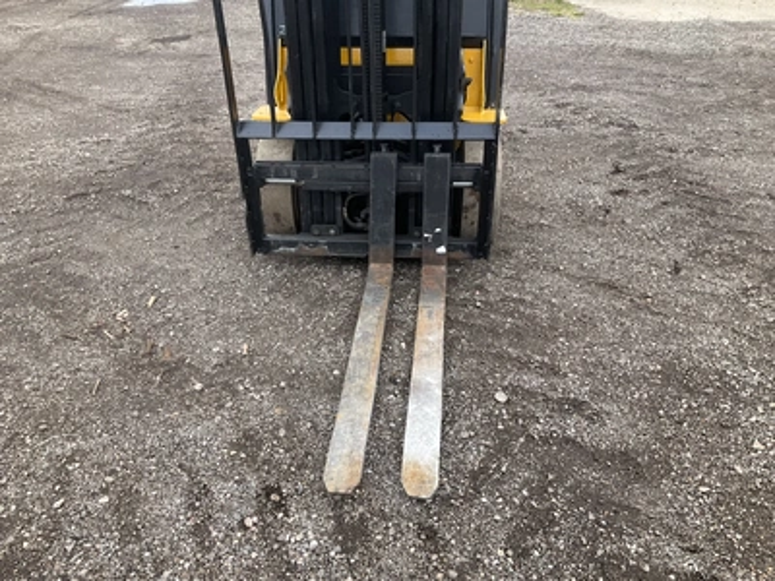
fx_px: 649
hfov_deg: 61.7
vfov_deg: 48.2
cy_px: 290
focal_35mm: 29
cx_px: 388
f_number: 1.8
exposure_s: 1/348
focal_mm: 3
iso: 25
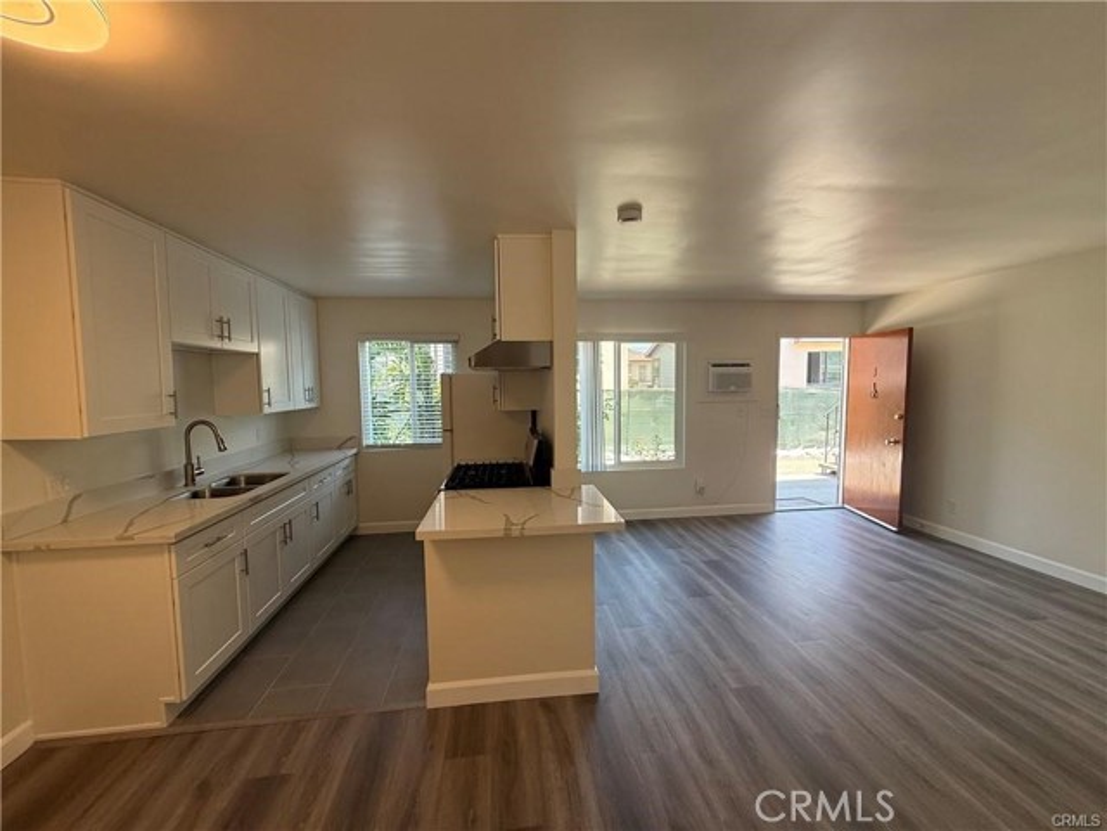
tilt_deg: -4.1
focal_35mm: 14
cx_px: 554
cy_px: 416
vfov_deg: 85.7
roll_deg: +0.4
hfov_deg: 102.1
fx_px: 448
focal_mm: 2.22
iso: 100
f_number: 2.2
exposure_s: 1/120
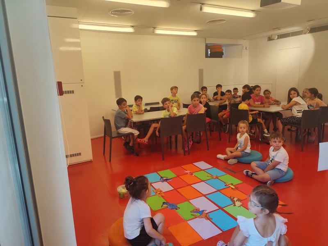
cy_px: 123
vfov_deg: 58.9
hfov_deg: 73.9
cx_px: 164
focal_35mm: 23
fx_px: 218
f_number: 1.65
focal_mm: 6.14
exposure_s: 1/100
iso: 64
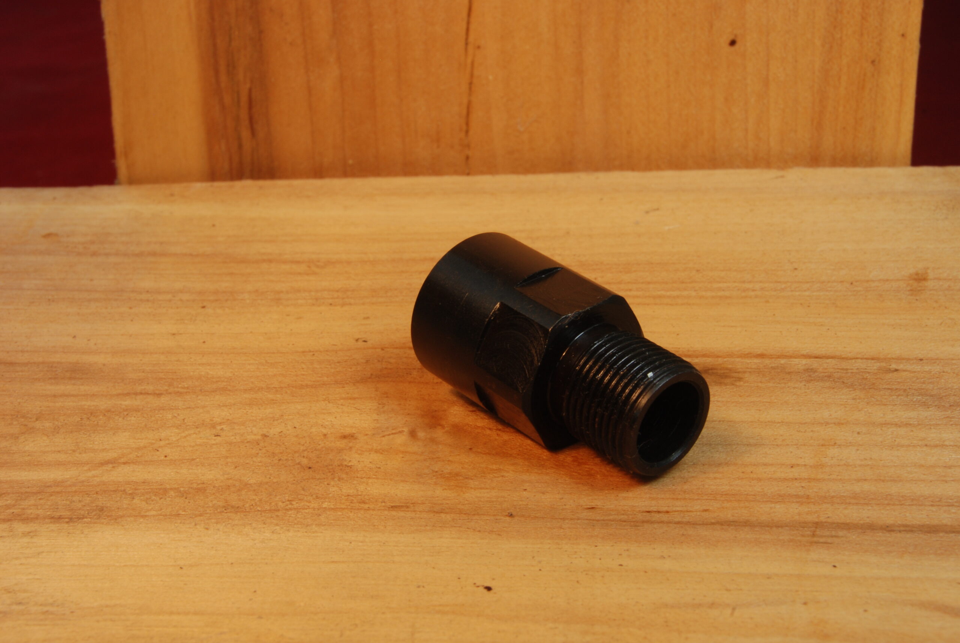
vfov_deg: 22.7
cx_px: 480
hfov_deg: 33.4
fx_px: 1602
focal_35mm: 60
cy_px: 322
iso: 200
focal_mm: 40
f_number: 20
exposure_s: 1/10
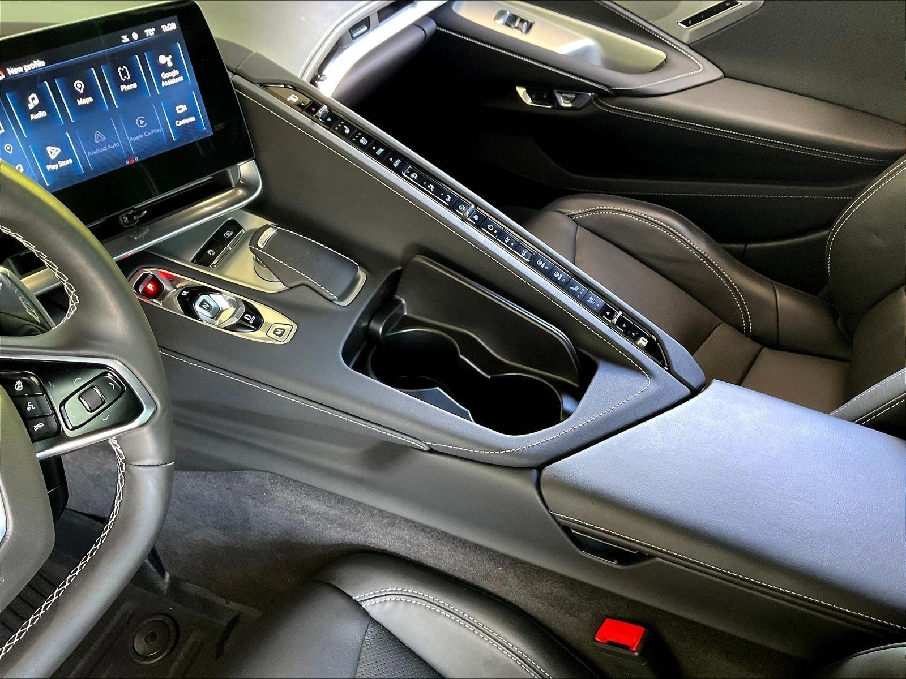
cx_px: 453
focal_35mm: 29
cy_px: 340
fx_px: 759
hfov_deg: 61.7
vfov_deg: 48.2
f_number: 1.8
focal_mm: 3
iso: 320
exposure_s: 1/47
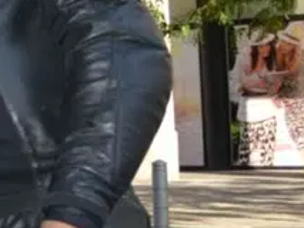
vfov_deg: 10.2
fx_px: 1283
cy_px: 70
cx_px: -425
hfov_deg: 11.3
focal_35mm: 146
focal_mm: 18
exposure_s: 1/200
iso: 100
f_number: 5
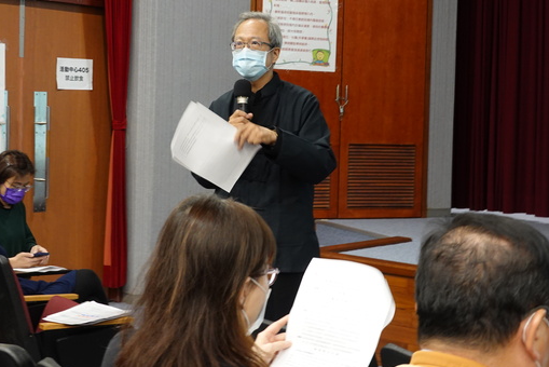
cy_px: 131
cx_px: 263
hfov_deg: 30.5
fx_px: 1007
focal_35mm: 66
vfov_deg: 20.6
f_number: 4
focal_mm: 17.88
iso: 800
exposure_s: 1/15
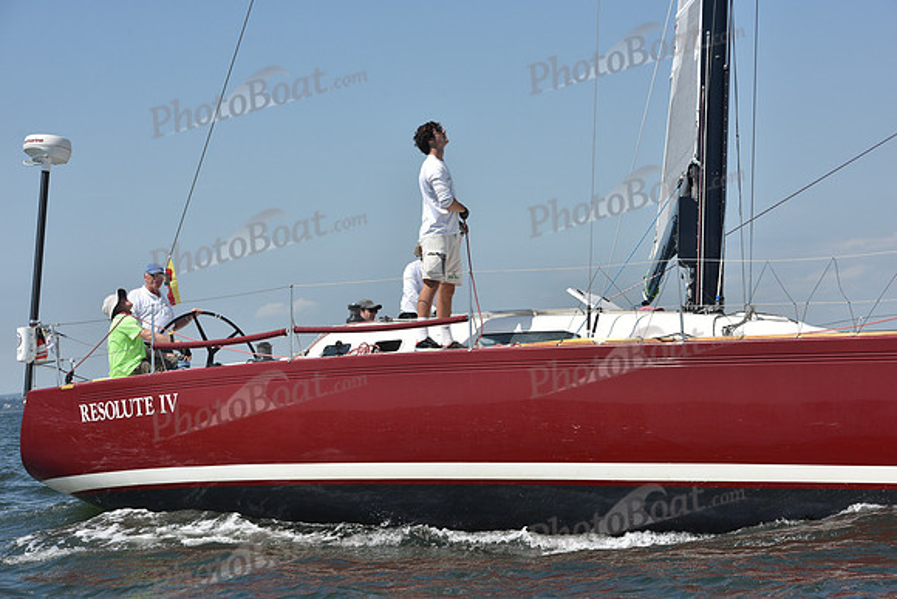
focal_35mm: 95
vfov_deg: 14.4
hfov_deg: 21.5
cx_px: 448
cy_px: 300
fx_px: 2368
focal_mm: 95
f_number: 8
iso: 250
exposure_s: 1/1250
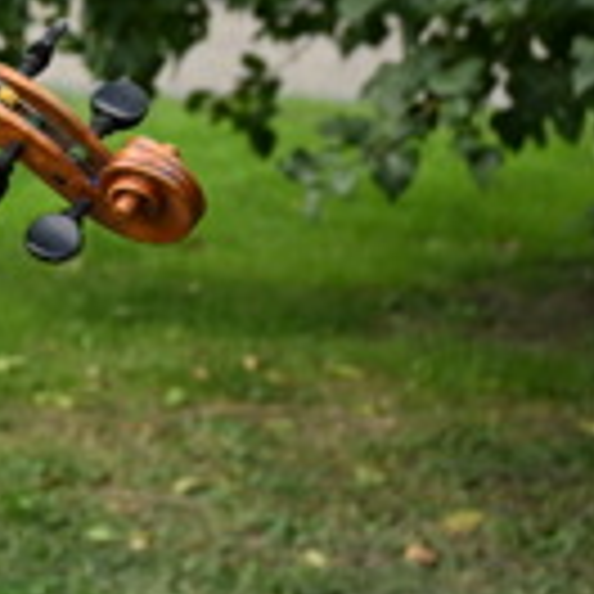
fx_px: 3009
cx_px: -850
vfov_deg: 11.2
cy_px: 90
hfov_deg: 9.9
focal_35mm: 155
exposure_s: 1/400
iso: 250
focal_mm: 35
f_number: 4.5
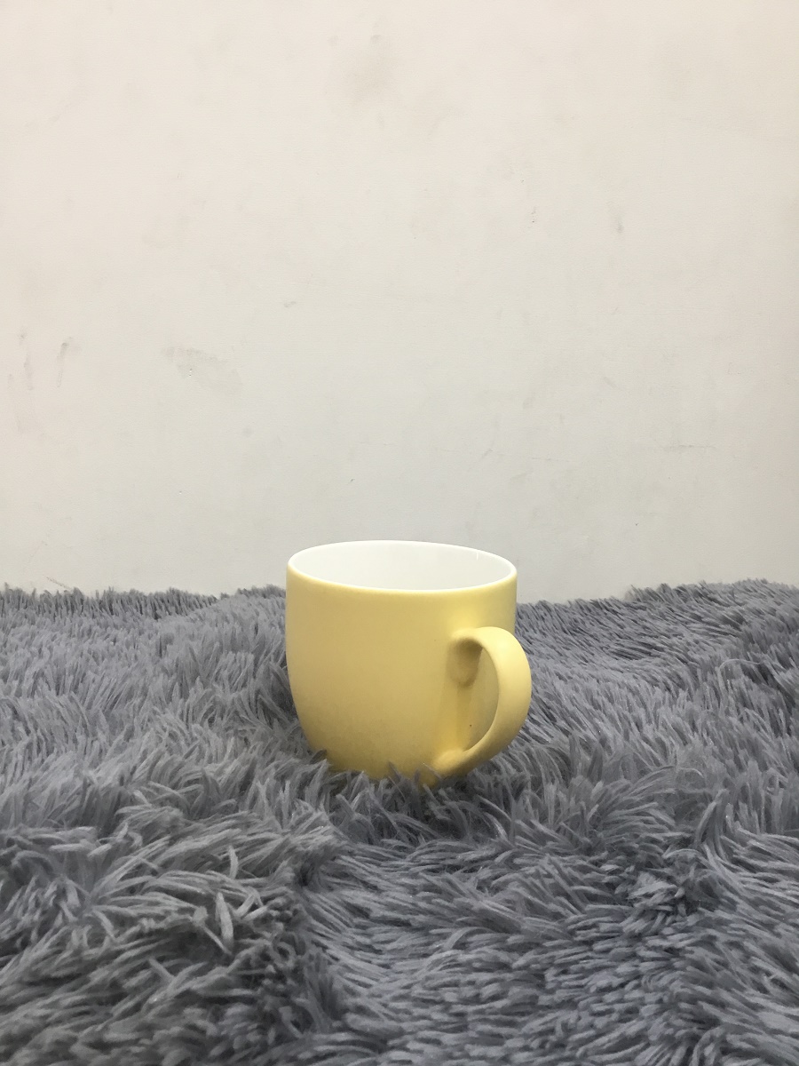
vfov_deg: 58.4
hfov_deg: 45.4
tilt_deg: -7.7
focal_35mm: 31
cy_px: 533
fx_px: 954
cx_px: 400
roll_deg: +0.4
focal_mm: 3.3
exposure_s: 1/33
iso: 80
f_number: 2.4
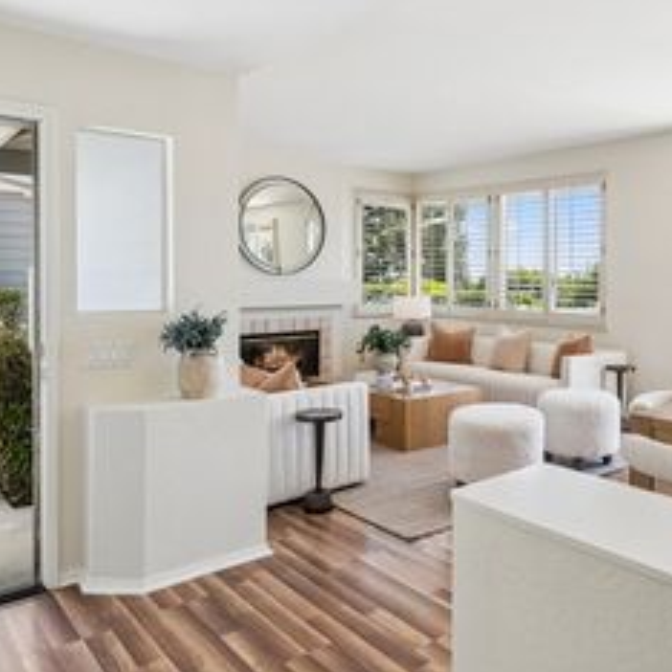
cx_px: 485
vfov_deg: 55.4
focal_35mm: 29
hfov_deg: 53.6
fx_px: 637
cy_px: 283
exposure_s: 1/125
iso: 200
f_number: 9
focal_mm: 16
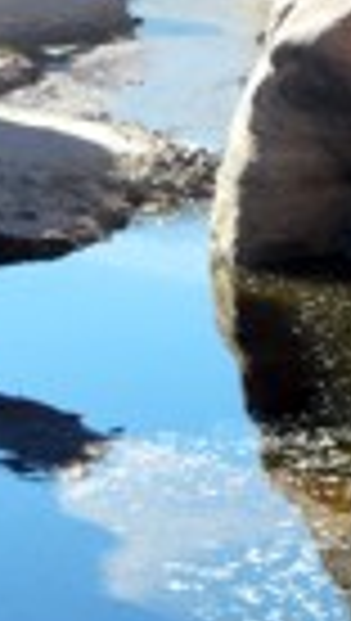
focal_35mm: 264
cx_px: 45
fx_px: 4352
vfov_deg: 8.1
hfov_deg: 4.6
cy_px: 65
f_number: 5
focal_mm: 11.1
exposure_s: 1/200
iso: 100
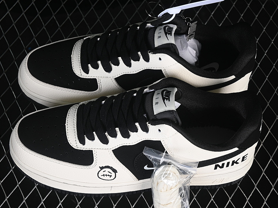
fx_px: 658
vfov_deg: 18.0
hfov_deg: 23.8
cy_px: 105
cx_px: 140
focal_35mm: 82
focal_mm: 50
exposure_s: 1/60
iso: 160
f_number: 6.3
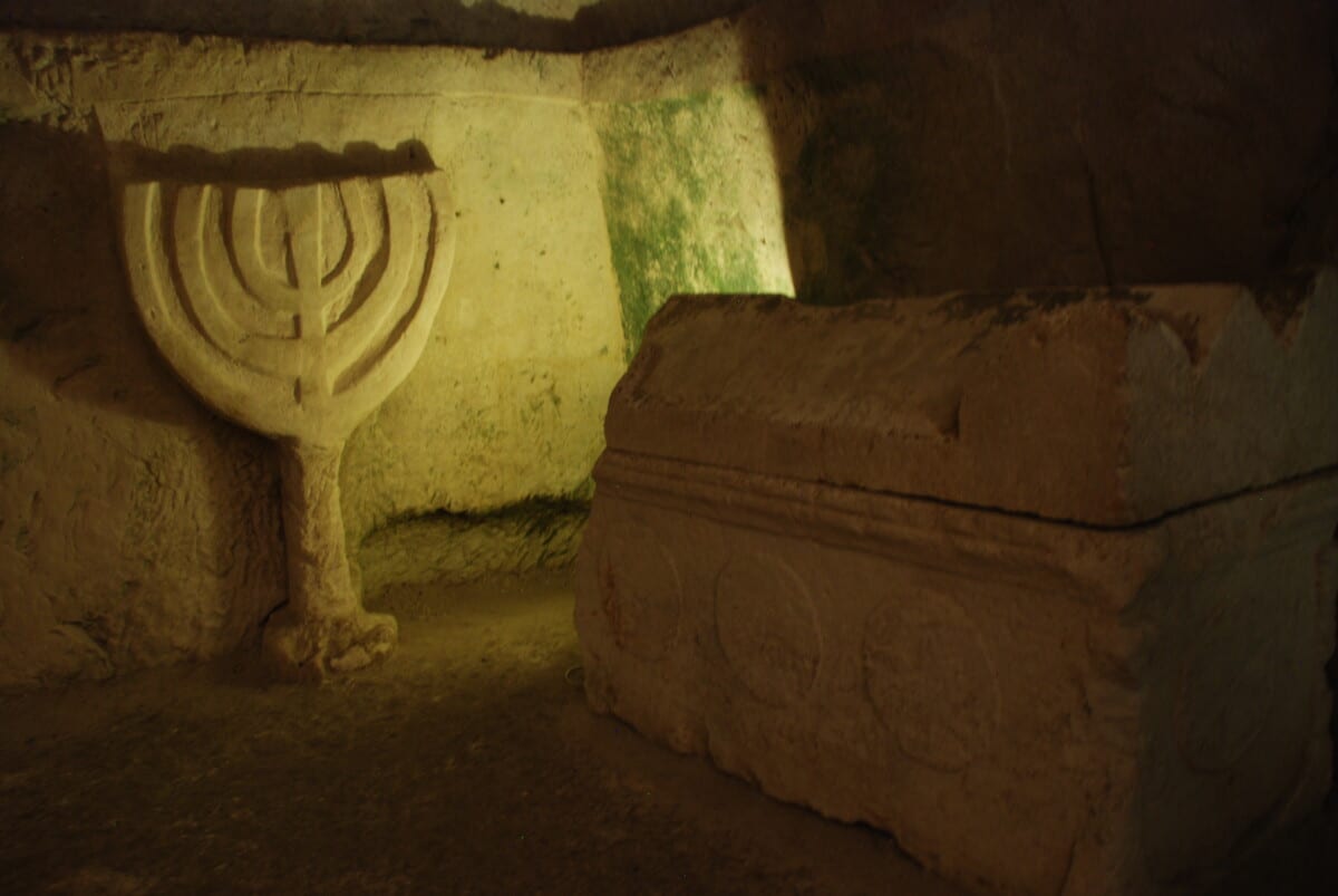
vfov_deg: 40.1
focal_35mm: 33
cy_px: 448
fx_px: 1228
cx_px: 669
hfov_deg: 57.2
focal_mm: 22
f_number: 3.8
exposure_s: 1/2
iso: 400
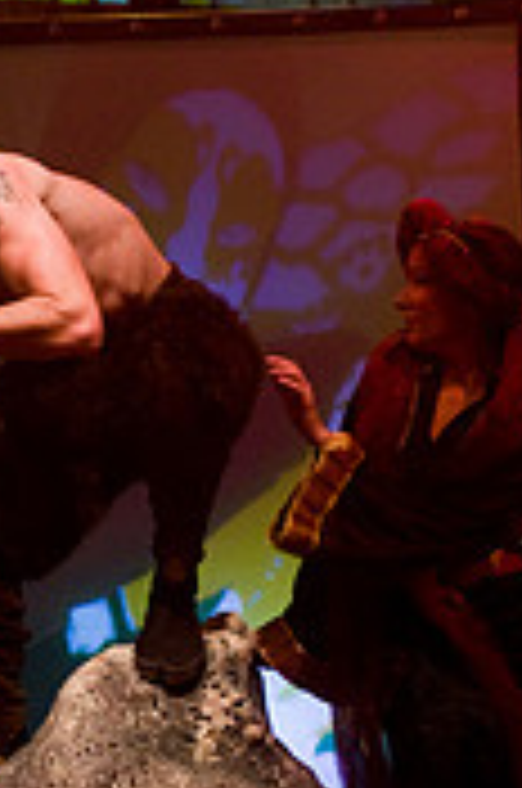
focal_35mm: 154
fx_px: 3363
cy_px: 477
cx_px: 29
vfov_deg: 13.3
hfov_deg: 8.8
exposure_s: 1/200
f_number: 2.8
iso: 640
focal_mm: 40
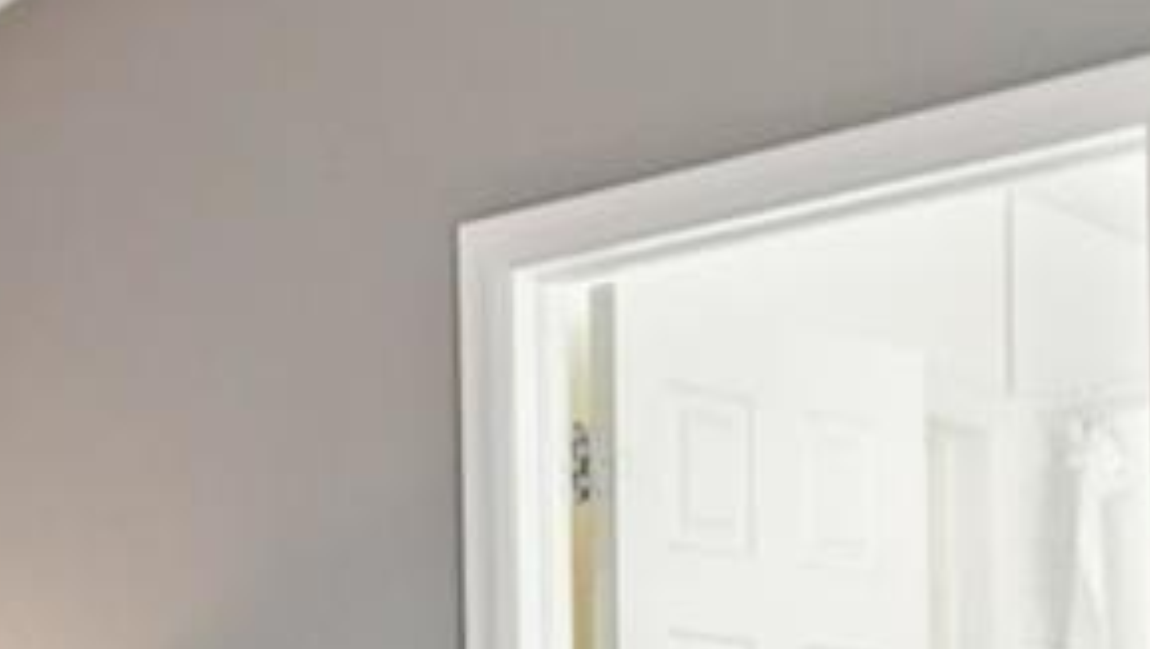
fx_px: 2655
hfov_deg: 20.1
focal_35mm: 87
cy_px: 1067
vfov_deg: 12.9
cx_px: -700
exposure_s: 1/6
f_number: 8
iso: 400
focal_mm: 10
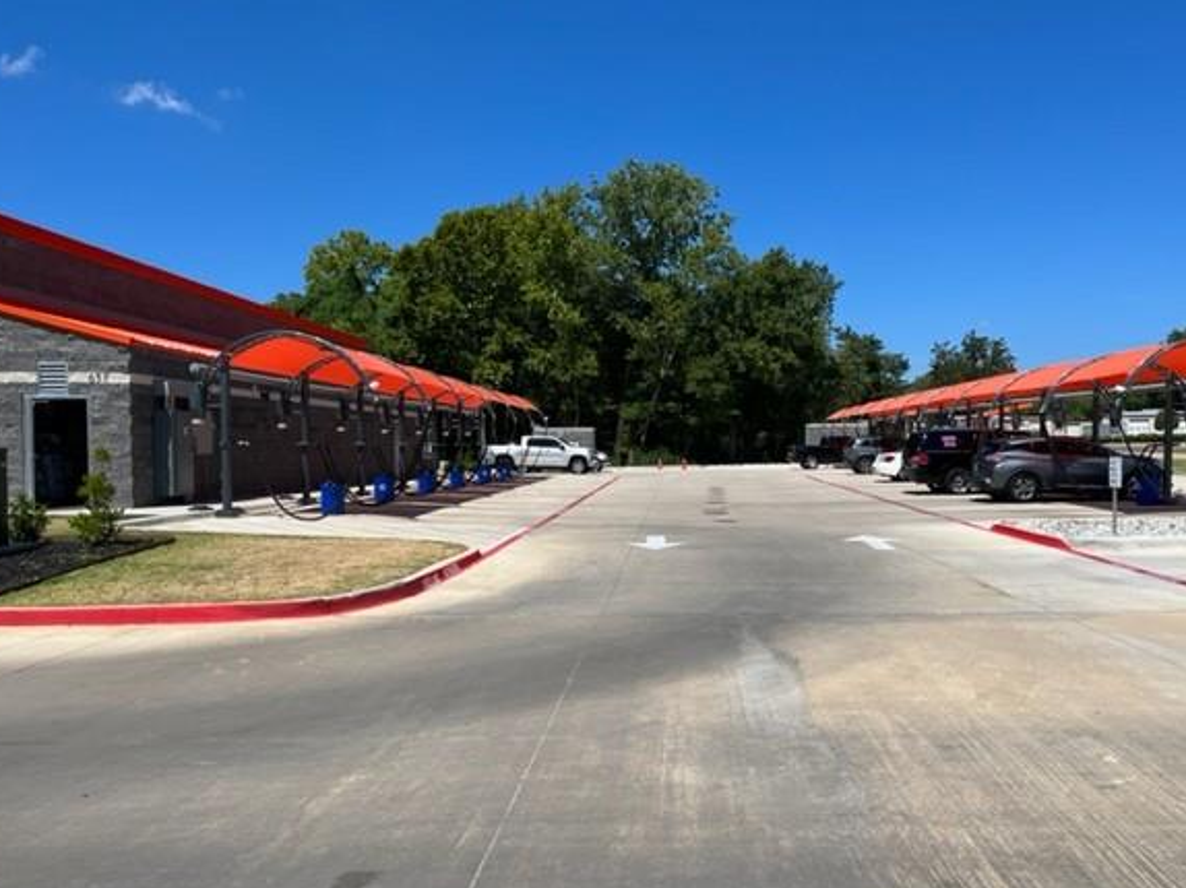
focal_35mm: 29
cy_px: 483
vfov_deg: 48.1
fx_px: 993
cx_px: 630
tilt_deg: -2.7
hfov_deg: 61.6
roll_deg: +0.1
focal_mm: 5.1
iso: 50
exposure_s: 1/4484
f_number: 1.6
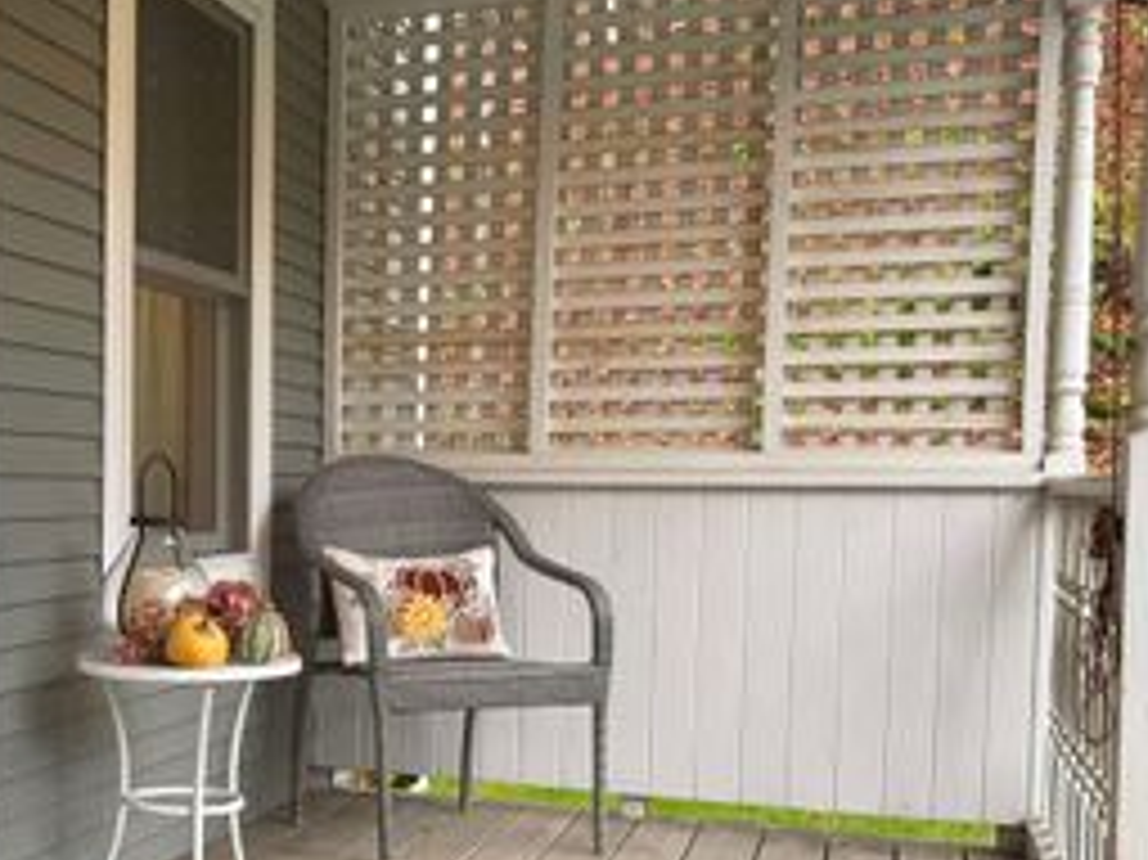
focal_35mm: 47
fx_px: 1558
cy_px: 529
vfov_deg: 30.7
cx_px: 203
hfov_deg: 38.7
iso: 250
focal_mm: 6.76
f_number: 1.78
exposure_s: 1/60
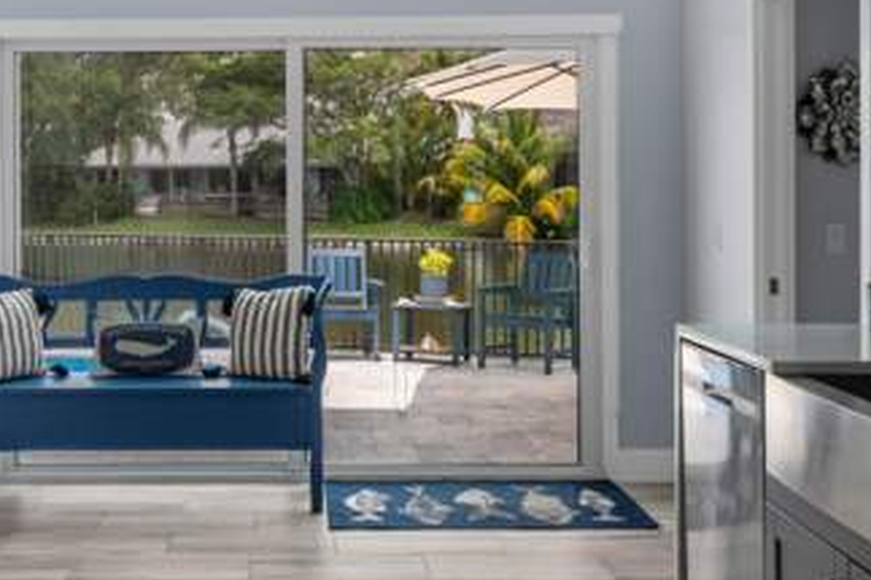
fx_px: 1257
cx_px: 291
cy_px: 181
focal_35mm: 52
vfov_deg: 25.8
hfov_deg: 37.8
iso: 2000
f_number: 8
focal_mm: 35
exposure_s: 1/80
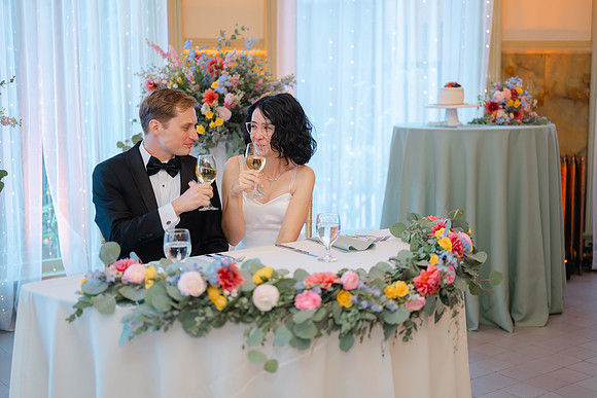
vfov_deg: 27.0
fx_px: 829
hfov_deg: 39.6
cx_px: 298
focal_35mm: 50
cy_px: 199
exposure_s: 1/100
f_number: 1.8
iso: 320
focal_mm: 50
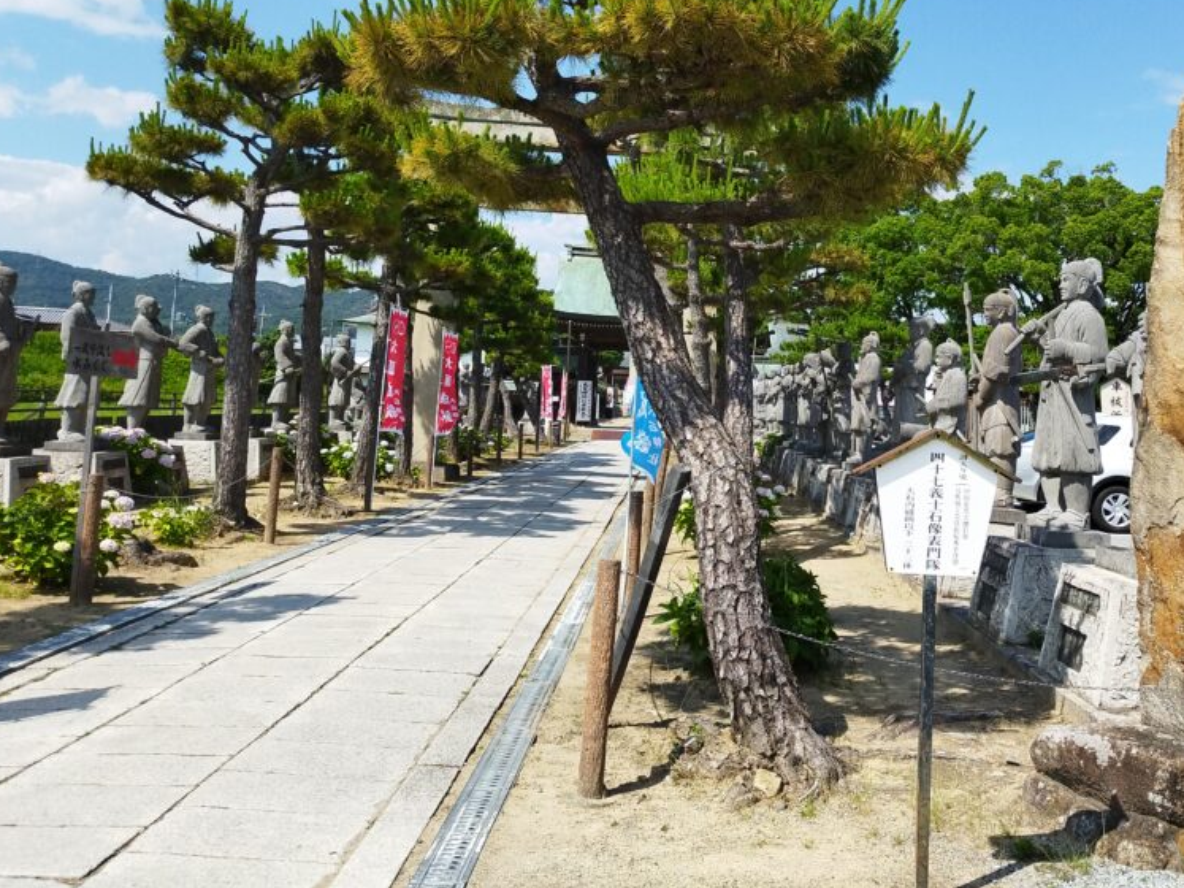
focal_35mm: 37
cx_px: 769
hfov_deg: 49.4
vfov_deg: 38.4
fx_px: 1265
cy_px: 331
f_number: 1.79
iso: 48
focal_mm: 4.7
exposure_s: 1/2847
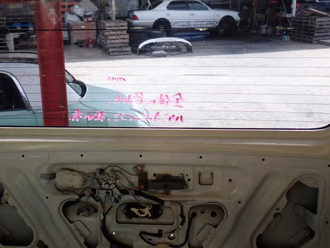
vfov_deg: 29.7
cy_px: 123
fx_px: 467
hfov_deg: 38.9
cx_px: 151
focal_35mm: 49
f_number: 2.8
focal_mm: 7.31
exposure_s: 1/80
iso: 160
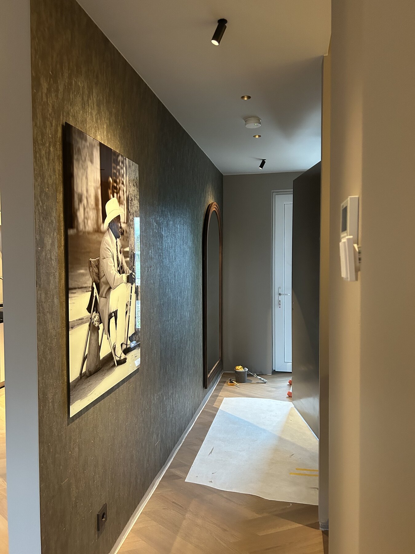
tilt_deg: -2.1
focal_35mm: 26
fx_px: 416
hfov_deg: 53.1
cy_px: 277
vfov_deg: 67.3
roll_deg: -0.1
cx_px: 208
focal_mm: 5.7
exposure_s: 1/60
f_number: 1.5
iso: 500
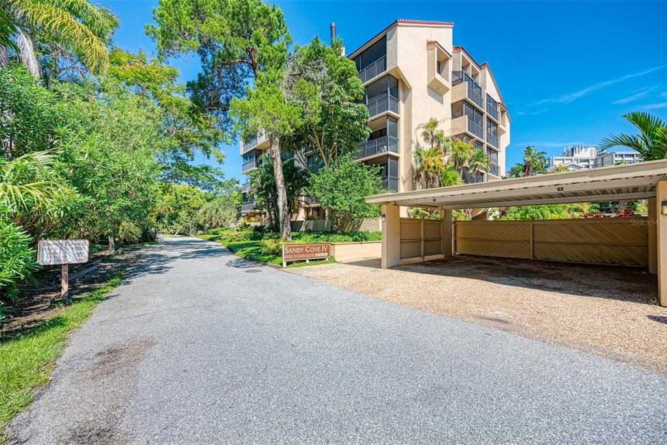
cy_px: 222
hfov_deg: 104.2
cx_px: 334
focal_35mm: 14
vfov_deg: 81.2
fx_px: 259
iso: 250
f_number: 7.1
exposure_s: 1/3200
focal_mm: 14
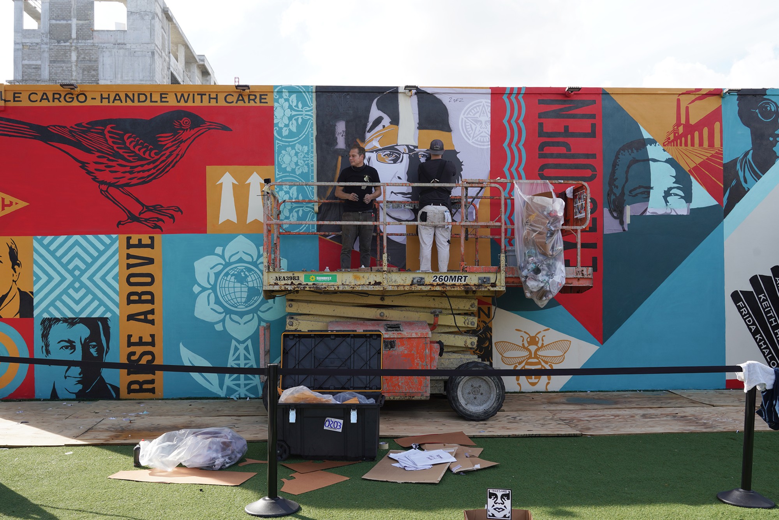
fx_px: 714
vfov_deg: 40.0
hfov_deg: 57.2
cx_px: 390
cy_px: 260
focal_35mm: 33
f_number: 9
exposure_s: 1/100
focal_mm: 33
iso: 100
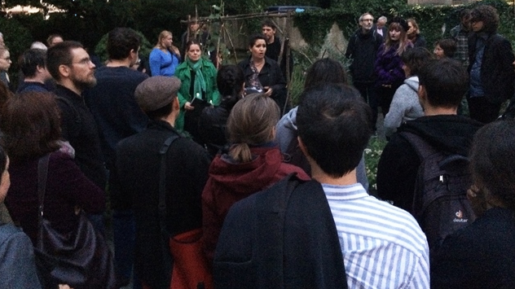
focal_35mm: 32
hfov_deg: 61.0
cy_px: 99
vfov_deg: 36.3
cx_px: 256
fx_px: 437
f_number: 2.2
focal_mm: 4.15
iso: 1600
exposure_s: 1/17
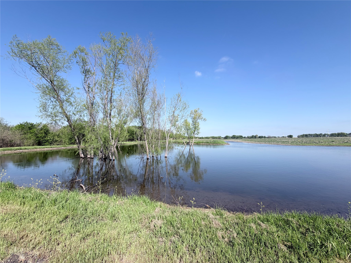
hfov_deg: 102.1
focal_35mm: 14
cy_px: 132
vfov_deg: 85.7
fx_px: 142
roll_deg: +0.2
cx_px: 176
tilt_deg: +2.9
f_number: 2.2
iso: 20
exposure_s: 1/770
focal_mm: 2.22
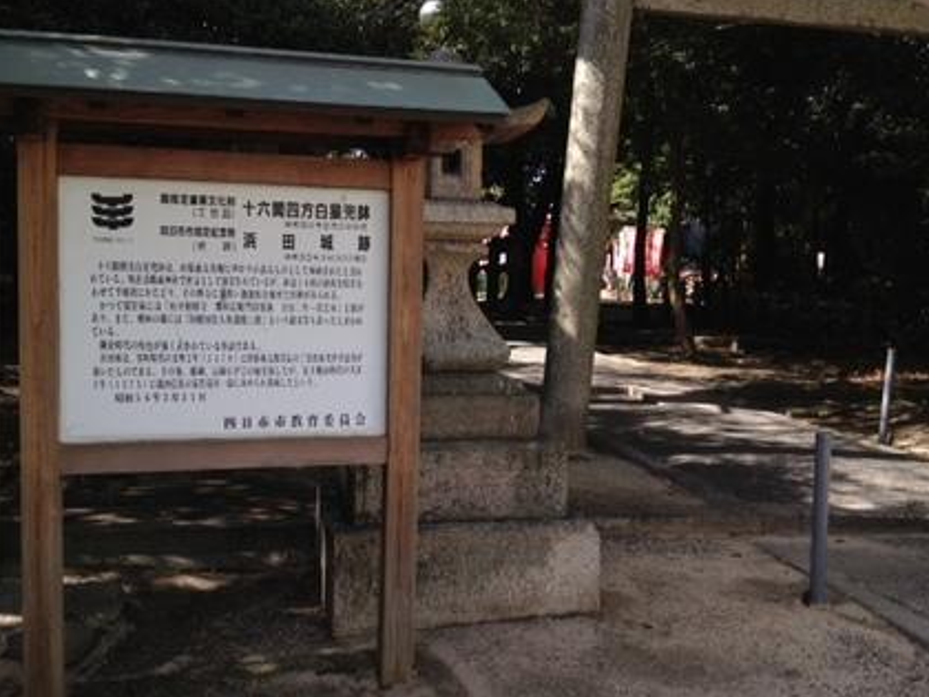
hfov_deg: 46.8
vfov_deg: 36.0
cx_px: 438
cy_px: 354
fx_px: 1073
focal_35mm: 40
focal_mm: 4.28
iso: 64
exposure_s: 1/587
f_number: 2.4
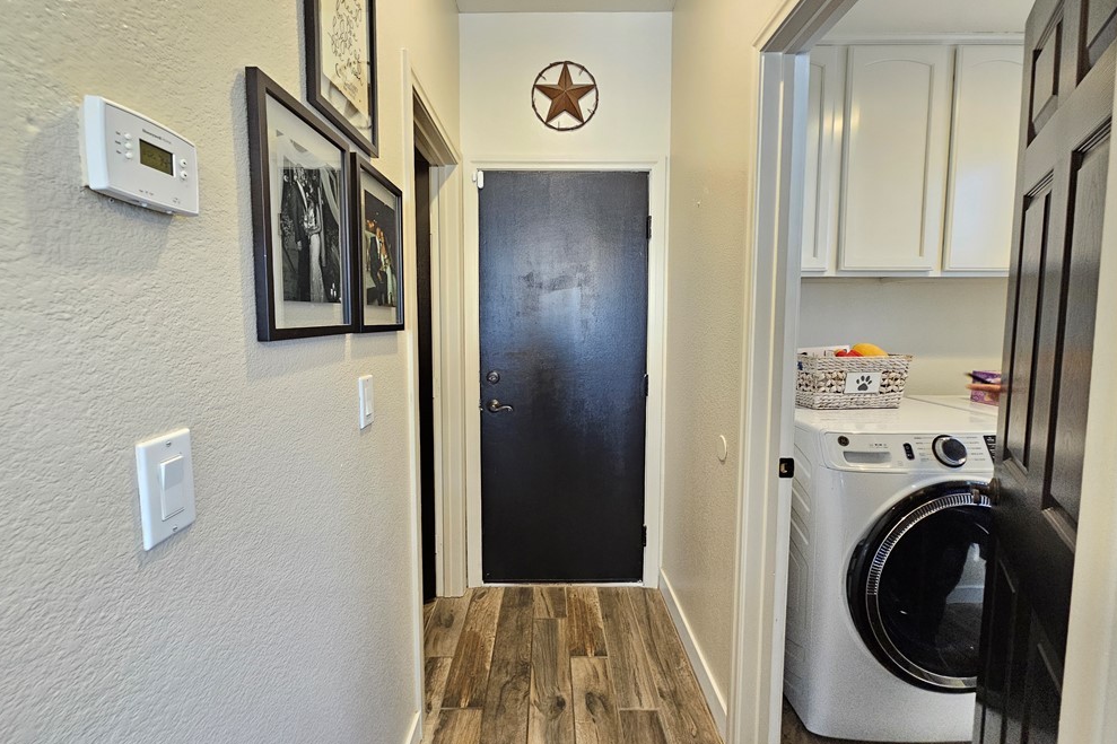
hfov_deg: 104.3
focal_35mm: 14
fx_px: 434
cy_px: 352
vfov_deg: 81.1
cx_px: 549
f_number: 2.2
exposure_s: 1/30
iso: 500
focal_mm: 2.2
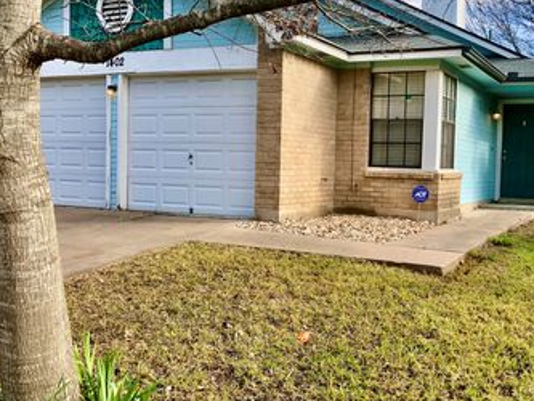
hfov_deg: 44.5
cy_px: 196
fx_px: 648
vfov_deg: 34.4
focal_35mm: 42
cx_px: 326
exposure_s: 1/656
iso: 20
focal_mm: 3.99
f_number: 1.8
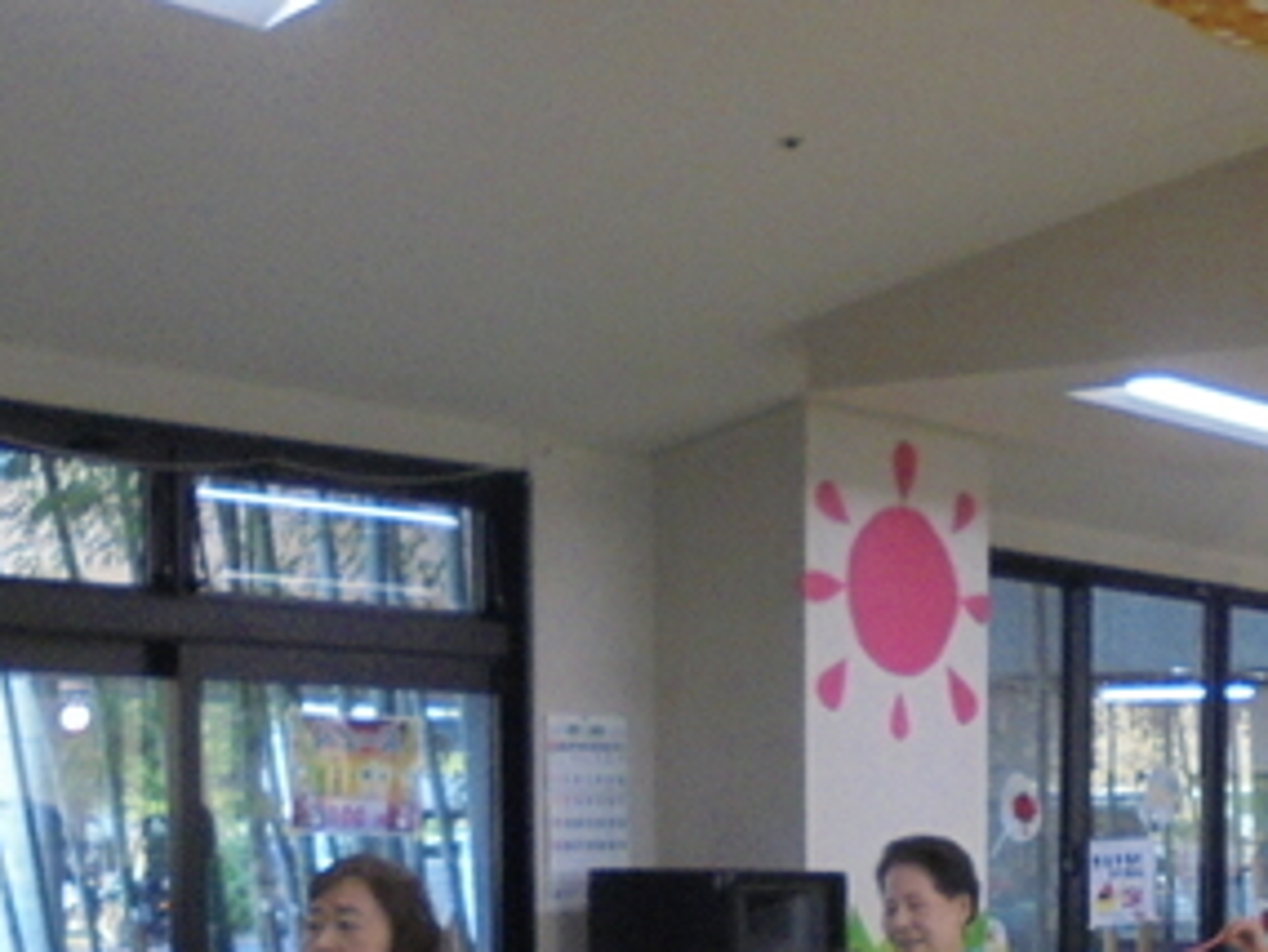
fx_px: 2675
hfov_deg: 25.8
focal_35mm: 73
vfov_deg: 19.0
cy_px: 1170
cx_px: 1152
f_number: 3.5
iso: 250
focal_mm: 4.6
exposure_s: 1/80
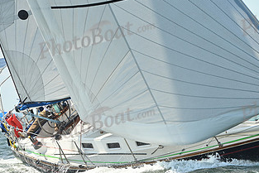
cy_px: 69
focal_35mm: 250
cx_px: 199
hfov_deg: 8.2
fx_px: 1799
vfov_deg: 5.5
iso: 250
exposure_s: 1/1250
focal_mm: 135
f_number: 6.3
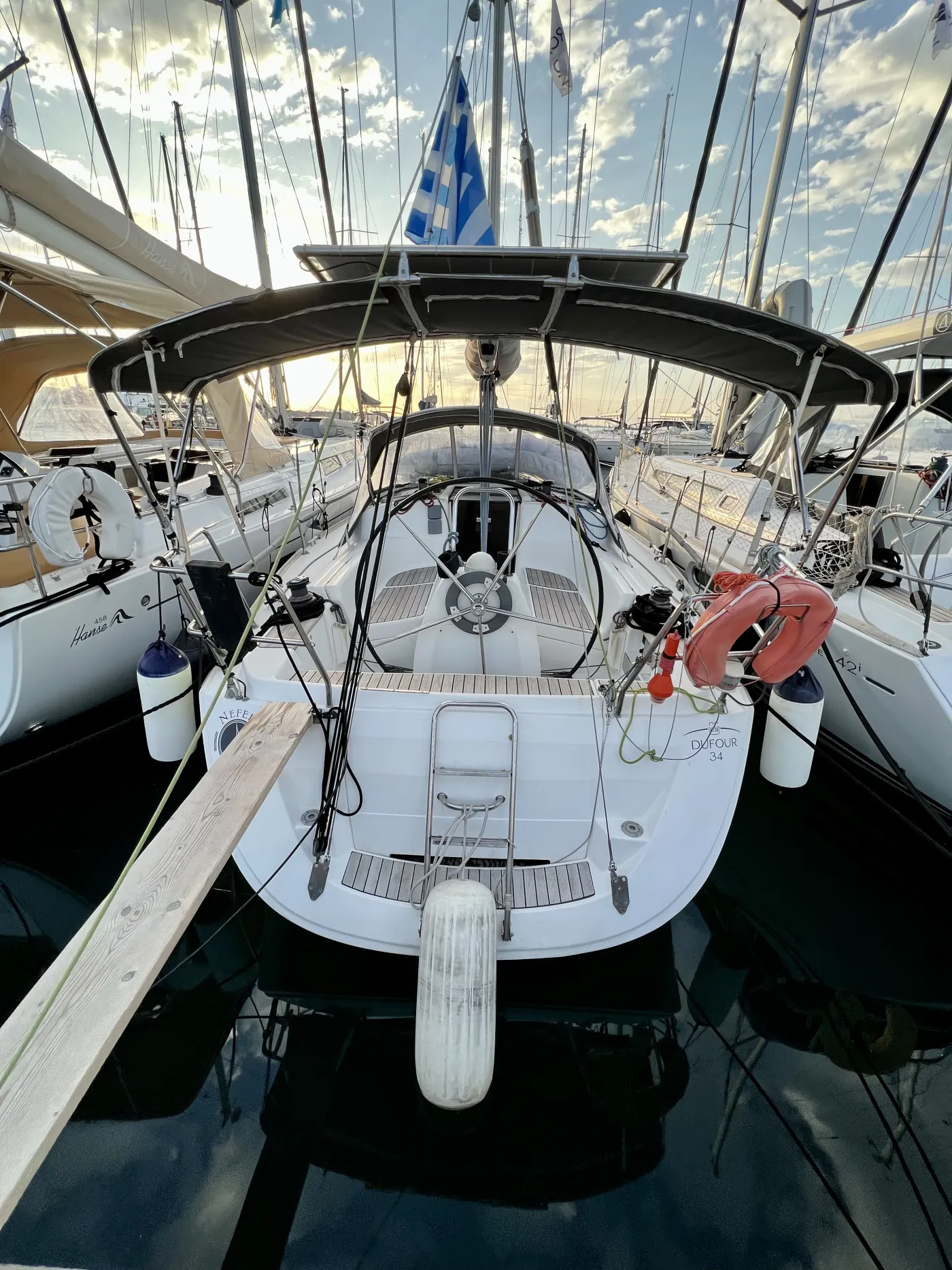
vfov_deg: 106.2
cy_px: 635
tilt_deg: -22.5
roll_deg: +0.1
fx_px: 477
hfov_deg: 89.9
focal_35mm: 13
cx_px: 476
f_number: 1.8
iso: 32
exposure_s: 1/320
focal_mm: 1.57
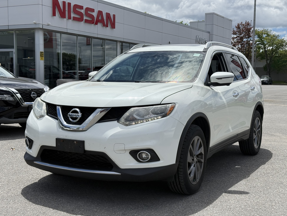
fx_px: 415
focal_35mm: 50
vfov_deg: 29.1
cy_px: 111
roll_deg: -0.2
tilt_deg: -4.7
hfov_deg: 38.2
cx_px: 141
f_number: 1.78
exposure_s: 1/11364
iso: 80
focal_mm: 6.76
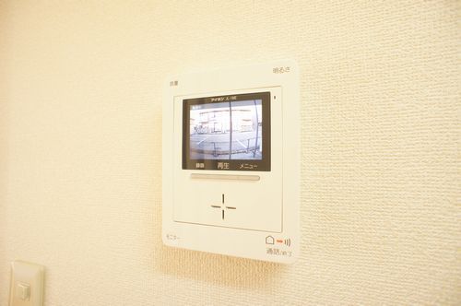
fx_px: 307
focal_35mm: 24
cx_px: 230
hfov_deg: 73.8
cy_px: 153
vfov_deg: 53.0
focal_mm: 16
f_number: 4
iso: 800
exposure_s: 1/50
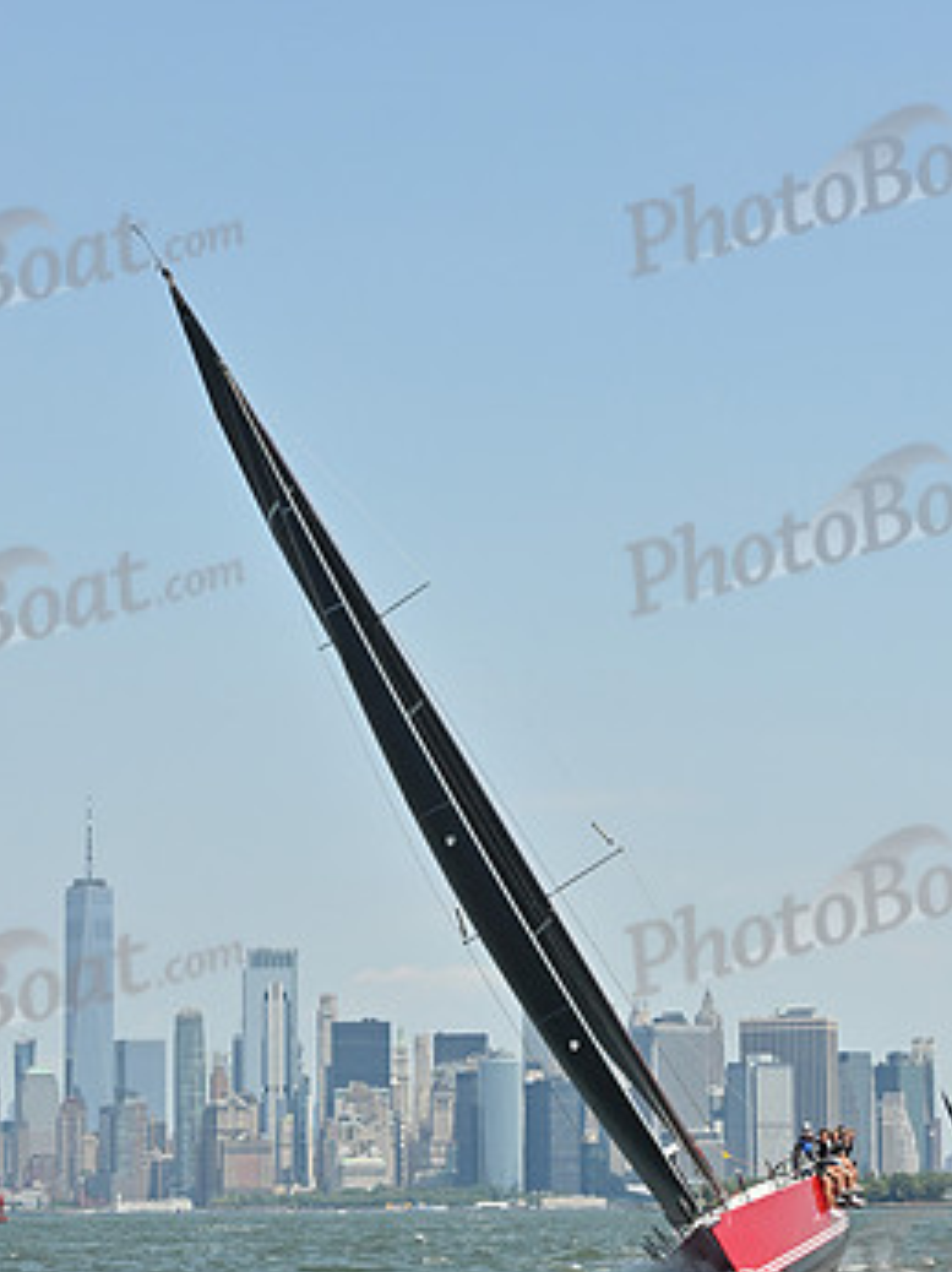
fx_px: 4442
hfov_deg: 12.2
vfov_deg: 16.3
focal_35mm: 121
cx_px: 436
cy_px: 765
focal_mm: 75
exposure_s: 1/1250
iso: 320
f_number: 9
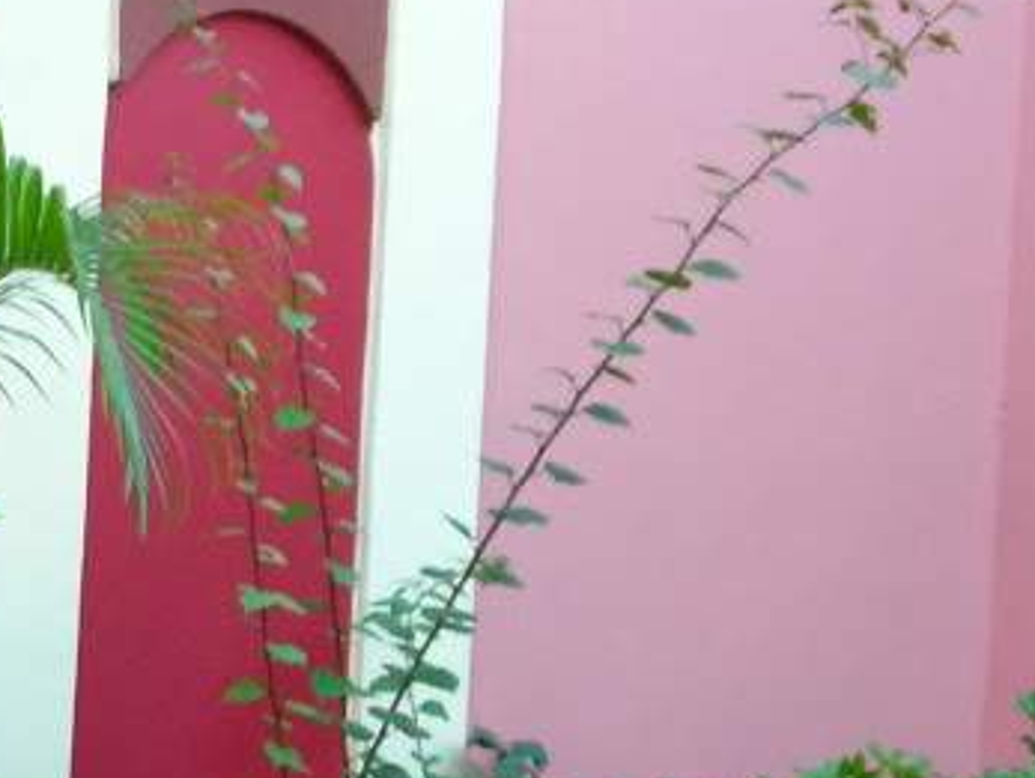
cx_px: 54
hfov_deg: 17.2
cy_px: 486
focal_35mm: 112
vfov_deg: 13.2
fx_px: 3352
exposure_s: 1/61.8
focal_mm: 6.3
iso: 200
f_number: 3.2
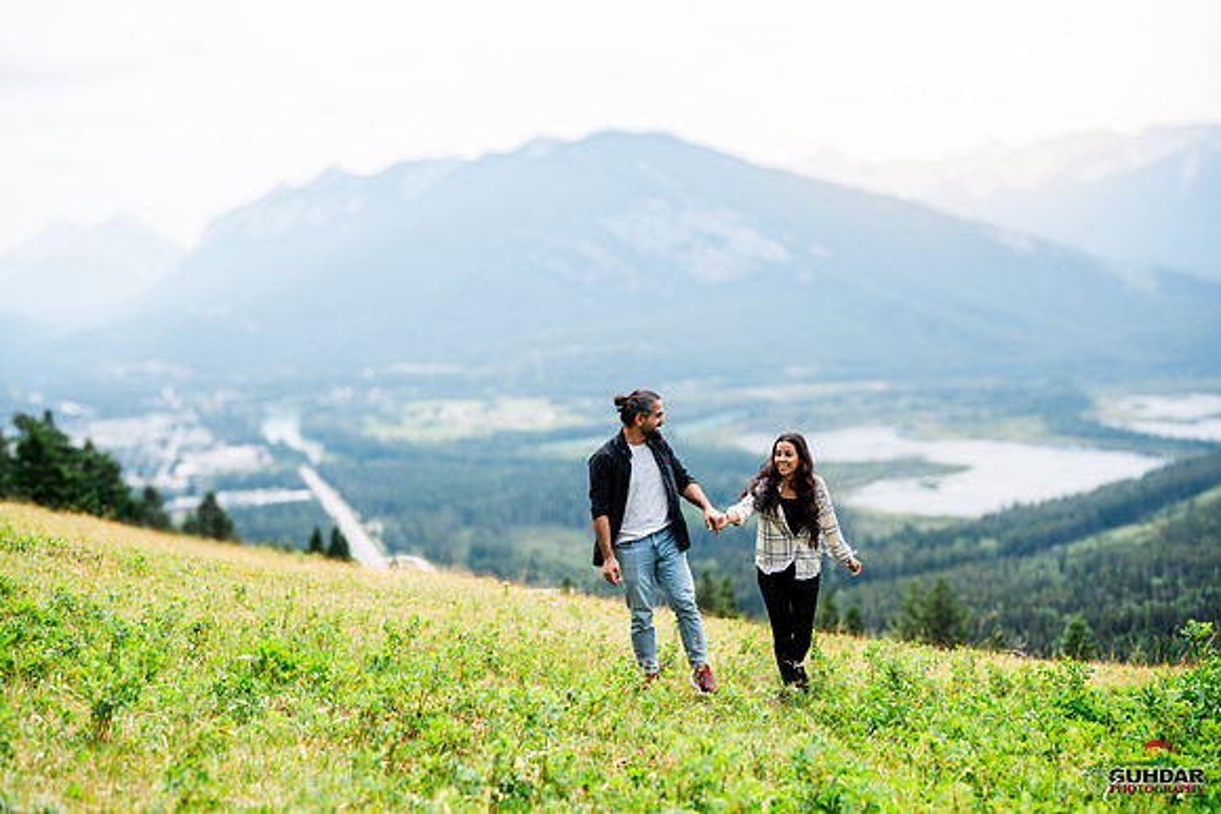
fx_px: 1187
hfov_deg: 54.4
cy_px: 407
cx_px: 610
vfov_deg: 37.9
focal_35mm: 35
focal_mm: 35
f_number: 2
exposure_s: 1/8000
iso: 200
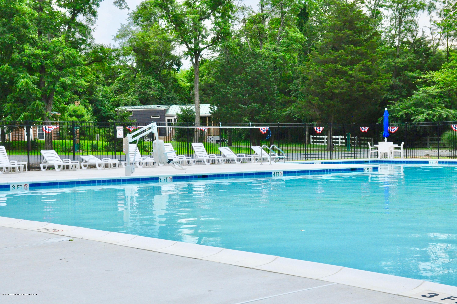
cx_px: 228
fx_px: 761
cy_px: 152
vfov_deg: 22.6
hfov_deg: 33.4
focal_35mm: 60
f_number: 11
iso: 2000
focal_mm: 40
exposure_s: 1/500
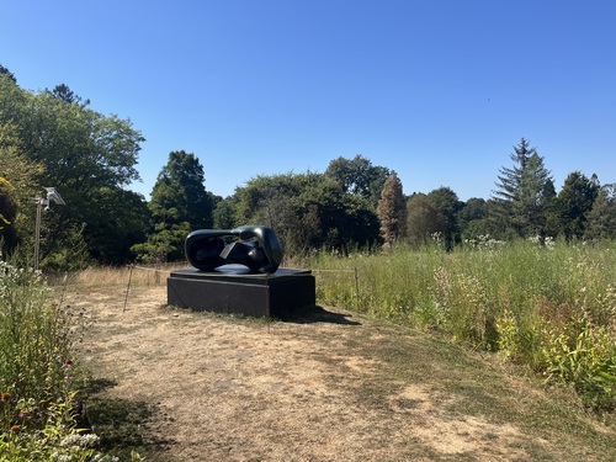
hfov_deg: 67.3
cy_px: 231
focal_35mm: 26
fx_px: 463
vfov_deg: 53.1
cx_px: 308
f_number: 1.6
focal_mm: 5.1
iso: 50
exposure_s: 1/3311
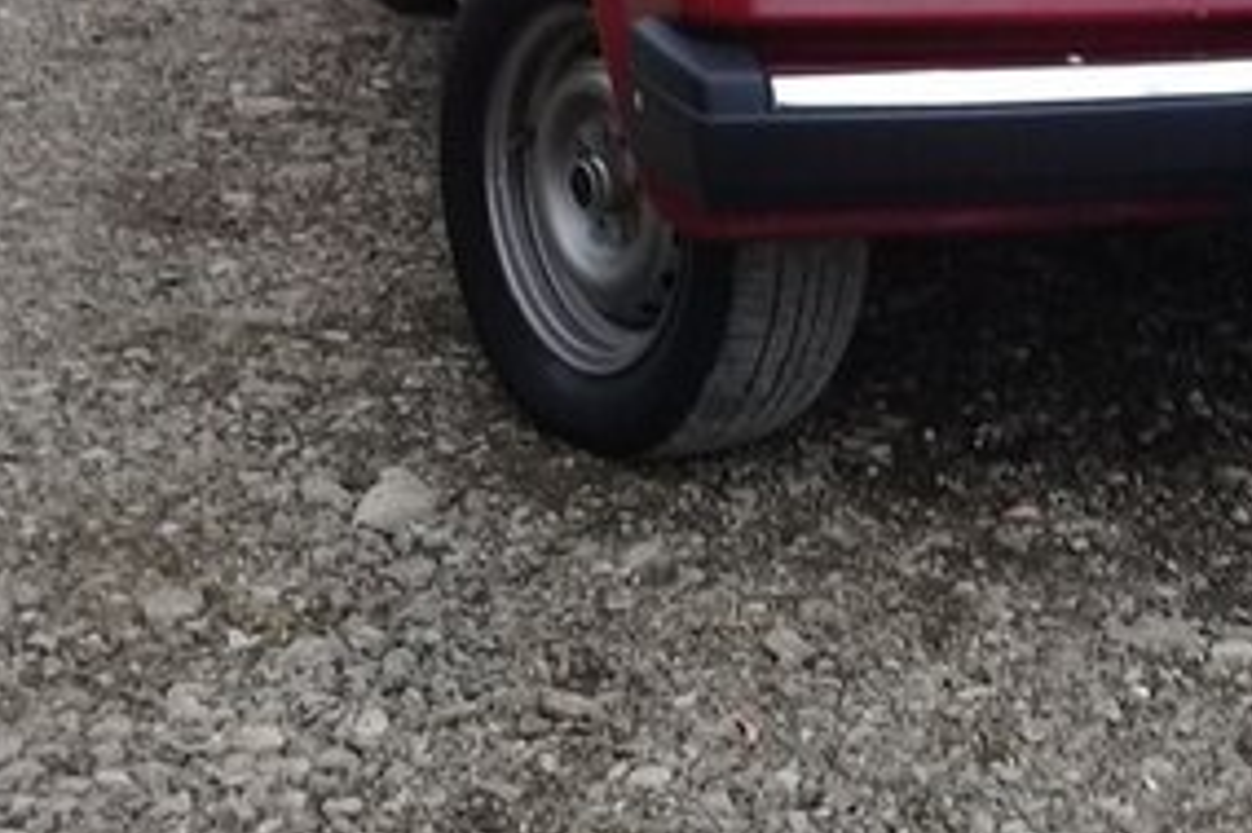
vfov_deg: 17.5
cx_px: 1040
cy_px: -82
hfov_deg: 26.4
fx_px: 2607
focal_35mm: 75
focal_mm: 3.3
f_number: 2.2
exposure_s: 1/33
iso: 50
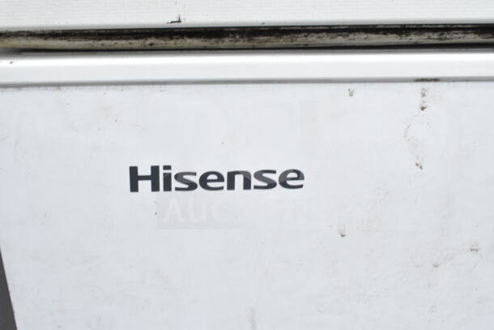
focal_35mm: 40
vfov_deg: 33.0
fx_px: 556
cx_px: 247
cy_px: 165
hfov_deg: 47.9
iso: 1600
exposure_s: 1/500
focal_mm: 27
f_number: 11
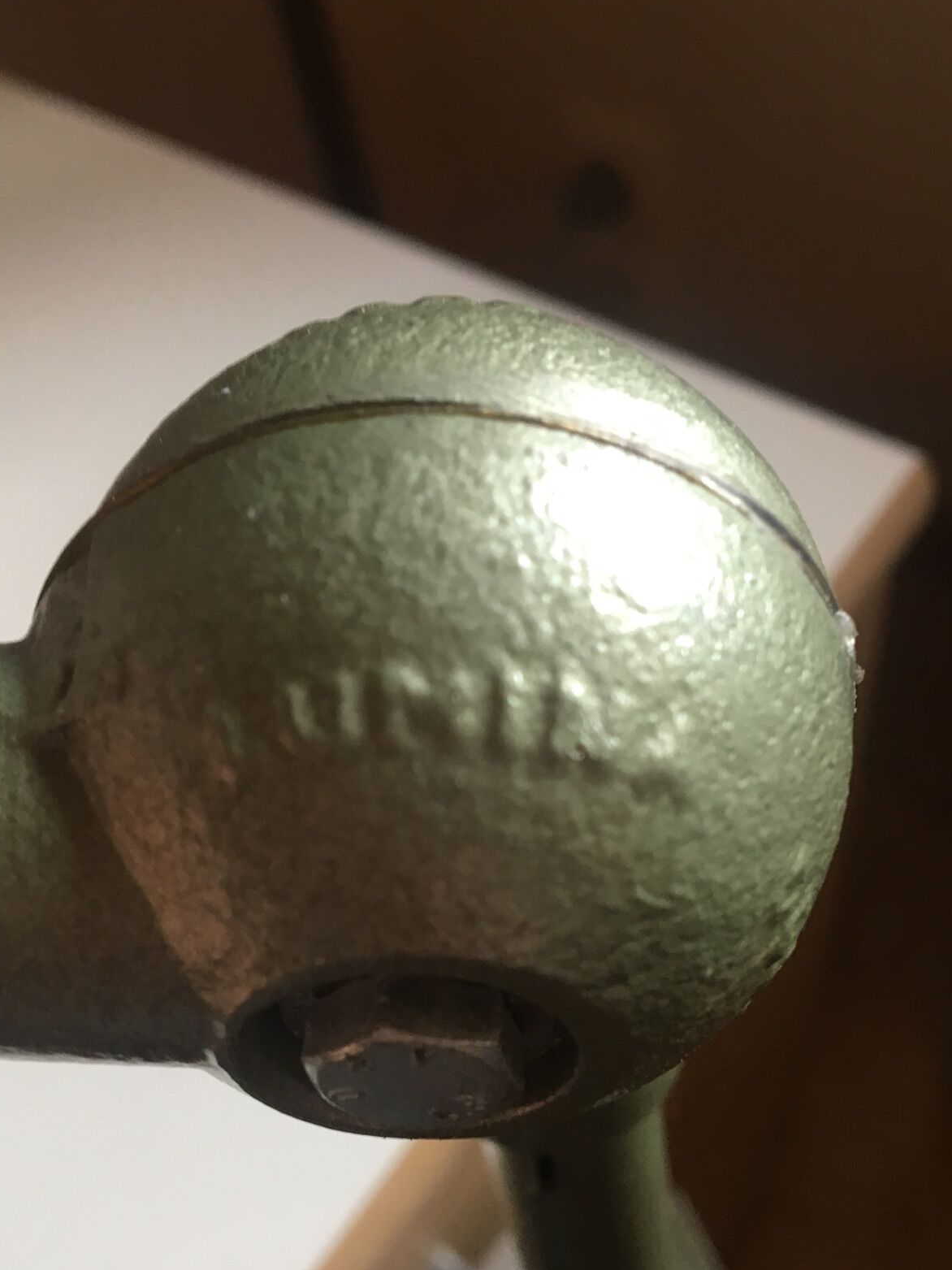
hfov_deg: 37.7
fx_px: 1394
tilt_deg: -58.2
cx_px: 448
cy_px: 759
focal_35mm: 38
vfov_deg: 48.7
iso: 100
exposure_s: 1/33
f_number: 2.2
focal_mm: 4.15
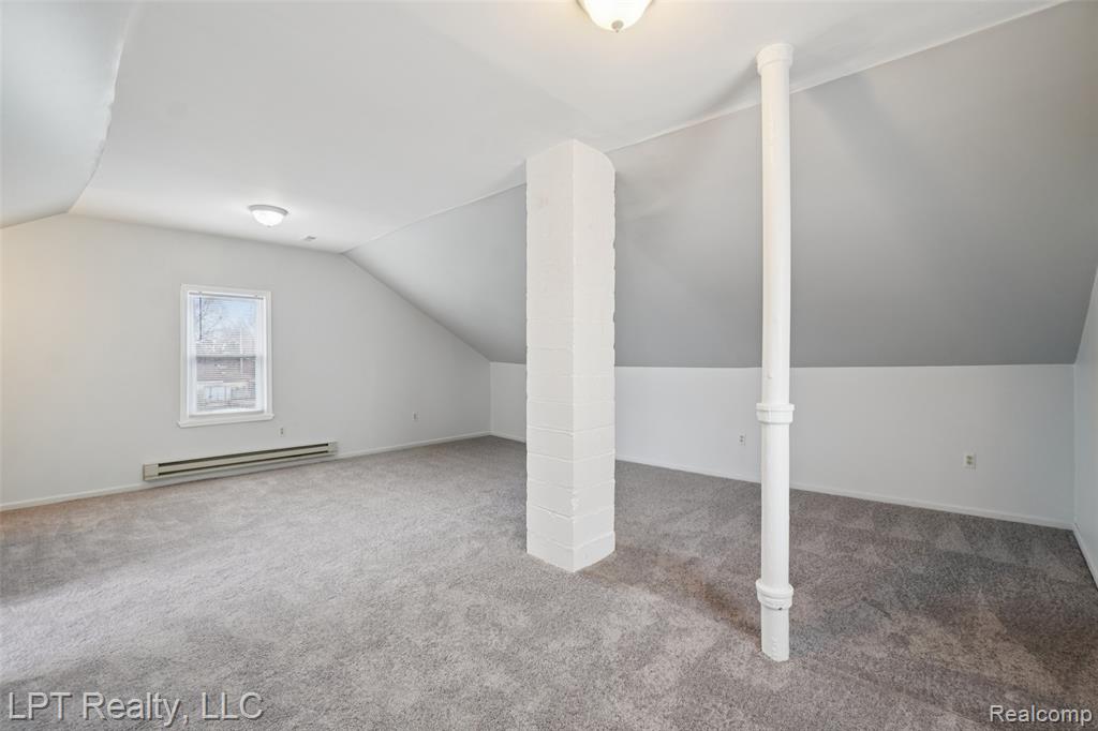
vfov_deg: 77.3
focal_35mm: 15
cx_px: 549
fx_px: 457
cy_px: 366
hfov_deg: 100.4
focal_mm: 10
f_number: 8
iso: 400
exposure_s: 1/10
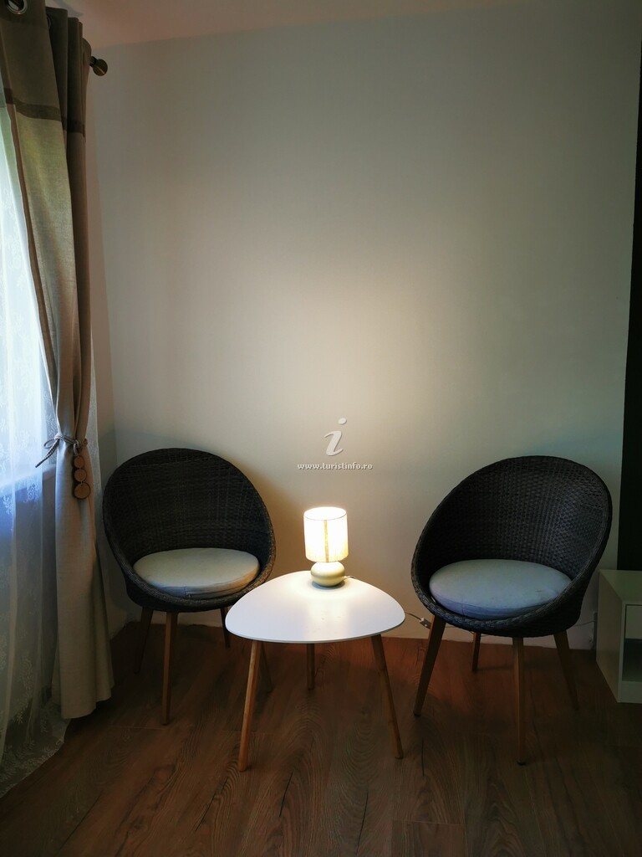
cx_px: 321
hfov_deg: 51.4
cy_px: 428
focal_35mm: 27
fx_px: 668
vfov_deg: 65.3
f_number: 1.6
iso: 100
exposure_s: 1/60
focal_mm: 5.56
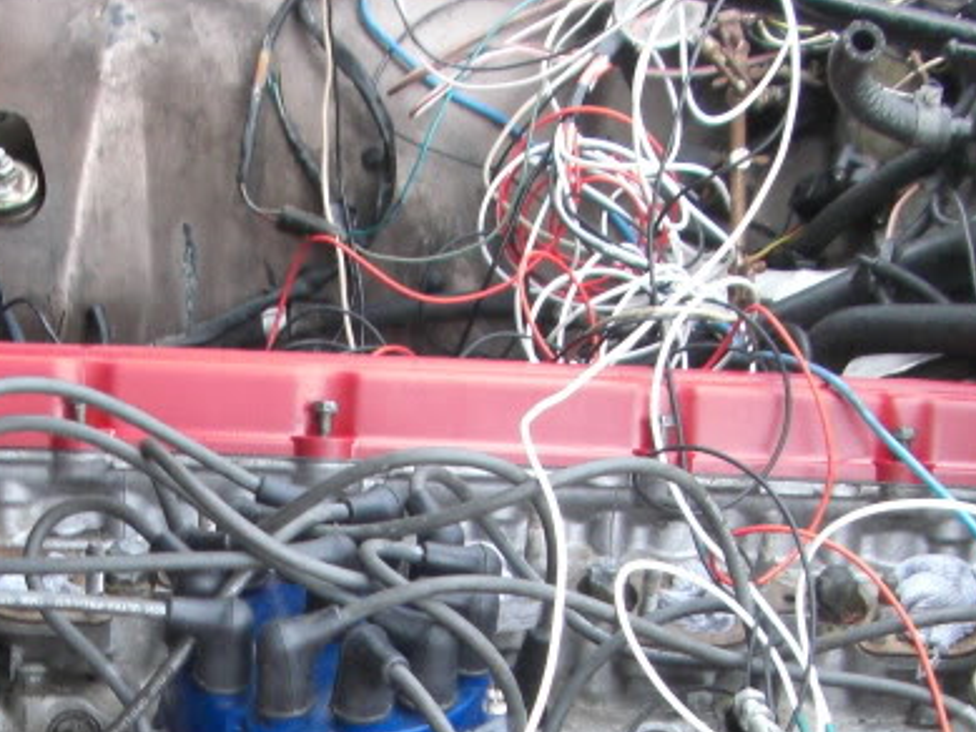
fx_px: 2820
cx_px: 206
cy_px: 845
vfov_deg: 14.4
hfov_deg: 19.4
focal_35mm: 100
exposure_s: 1/50
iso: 200
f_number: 3.4
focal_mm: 6.3
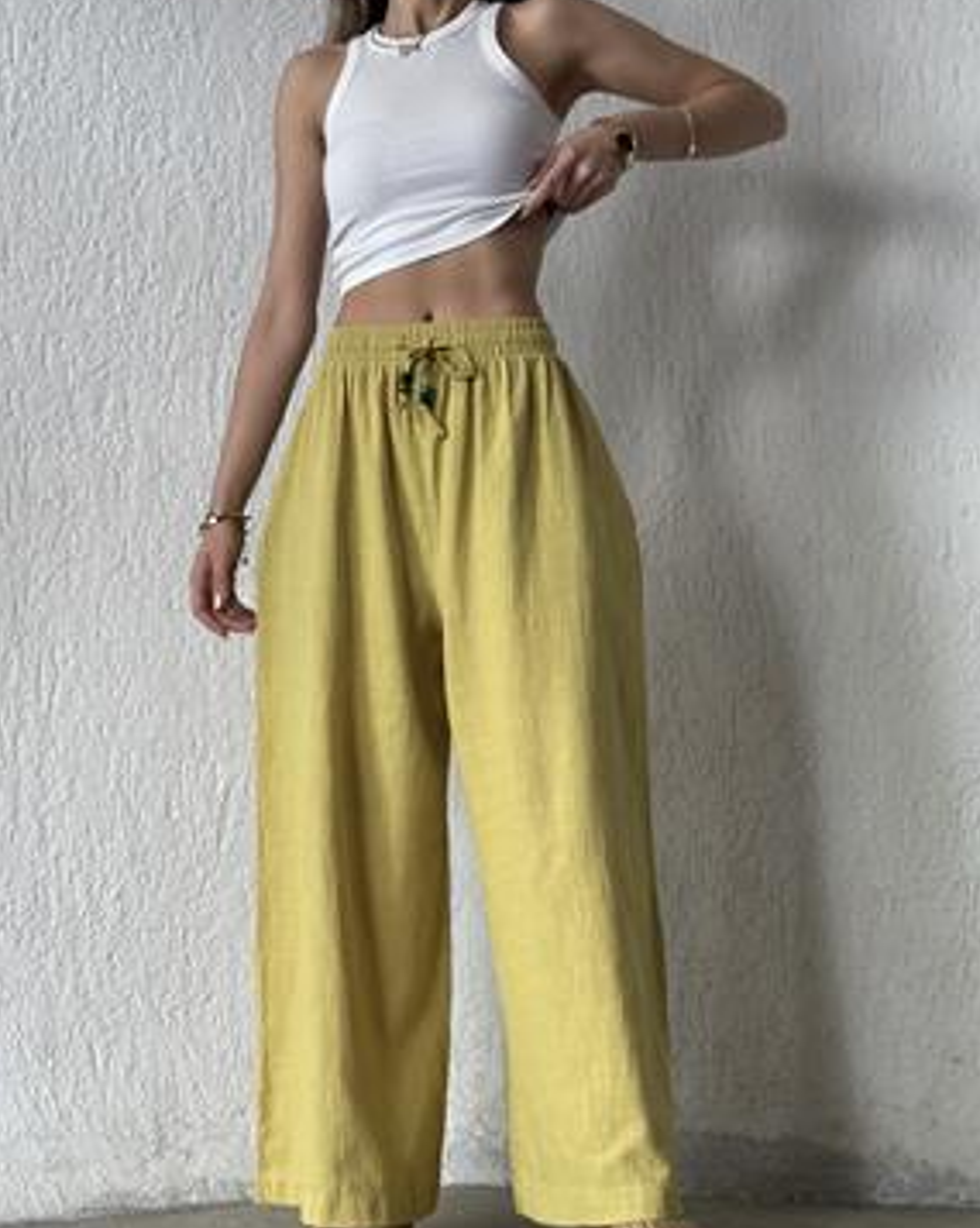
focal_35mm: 56
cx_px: 492
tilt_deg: +4.8
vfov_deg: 33.6
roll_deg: +0.7
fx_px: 2033
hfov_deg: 27.1
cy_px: 626
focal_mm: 6.86
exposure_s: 1/121
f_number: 1.78
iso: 100
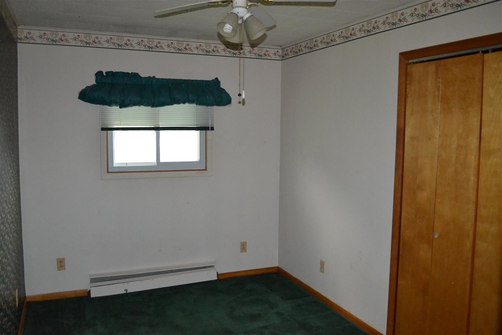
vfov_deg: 43.6
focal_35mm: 30
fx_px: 418
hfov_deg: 61.9
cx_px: 251
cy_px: 168
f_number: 3.8
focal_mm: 20
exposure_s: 1/60
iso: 3200
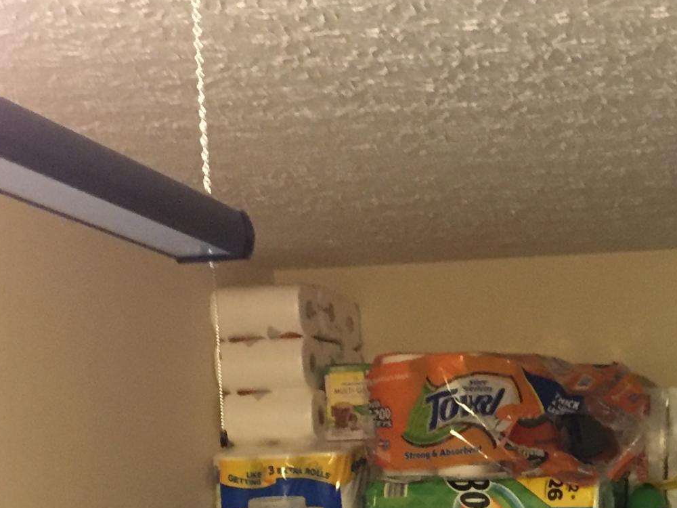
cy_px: 743
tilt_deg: -6.2
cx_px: 680
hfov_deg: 21.7
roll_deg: -0.3
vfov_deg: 15.7
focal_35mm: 87
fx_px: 1701
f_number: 2.2
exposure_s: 1/20
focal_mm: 4.15
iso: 250
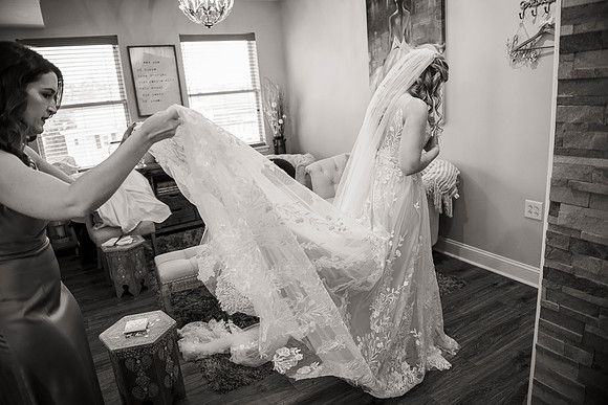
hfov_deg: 73.7
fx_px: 405
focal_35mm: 24
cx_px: 304
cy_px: 202
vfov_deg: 53.2
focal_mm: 24
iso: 1000
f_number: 2.8
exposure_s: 1/320
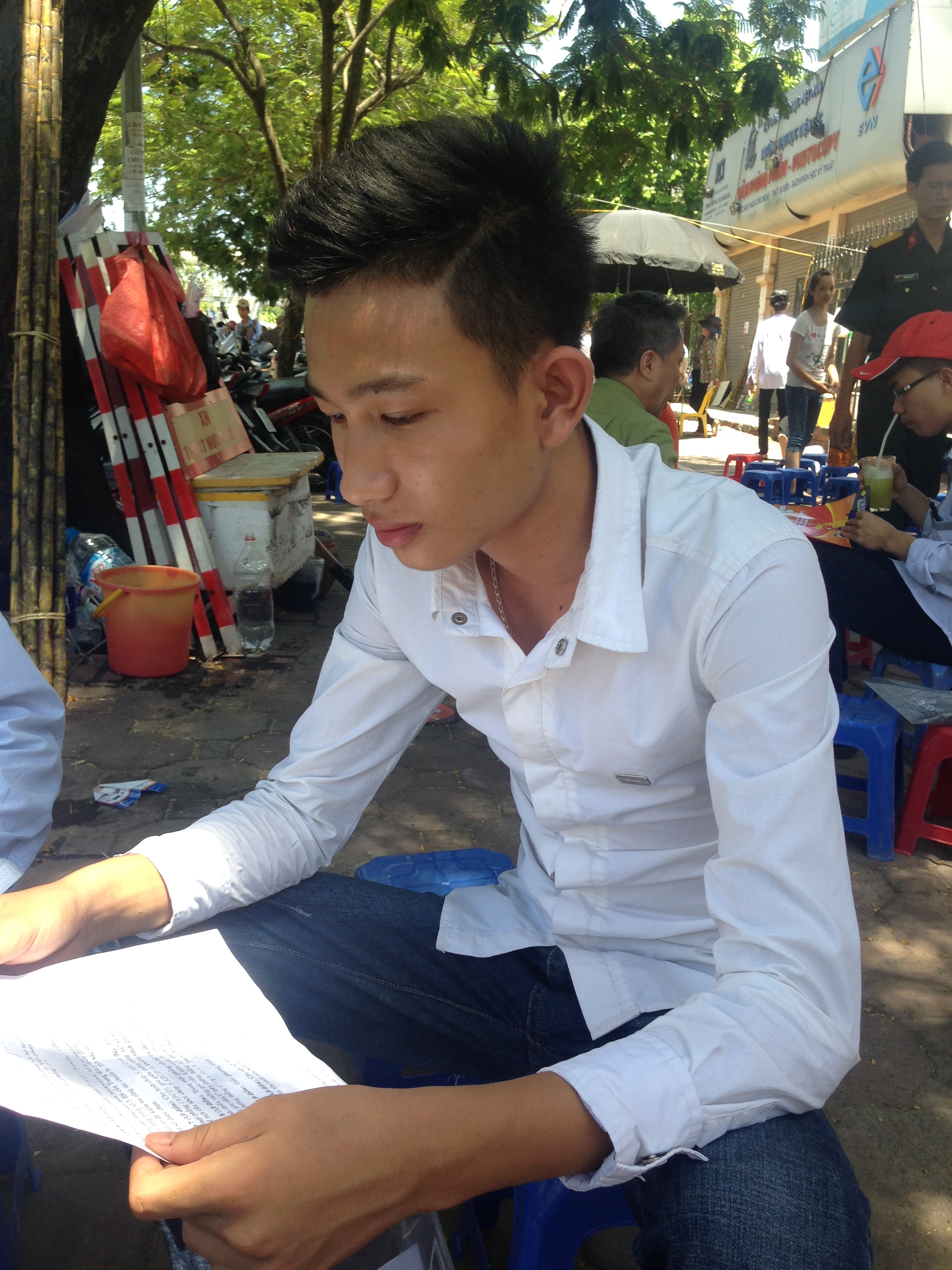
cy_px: 635
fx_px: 1210
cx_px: 476
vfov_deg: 55.4
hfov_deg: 42.9
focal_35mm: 33
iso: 50
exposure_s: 1/211
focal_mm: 4.12
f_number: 2.4
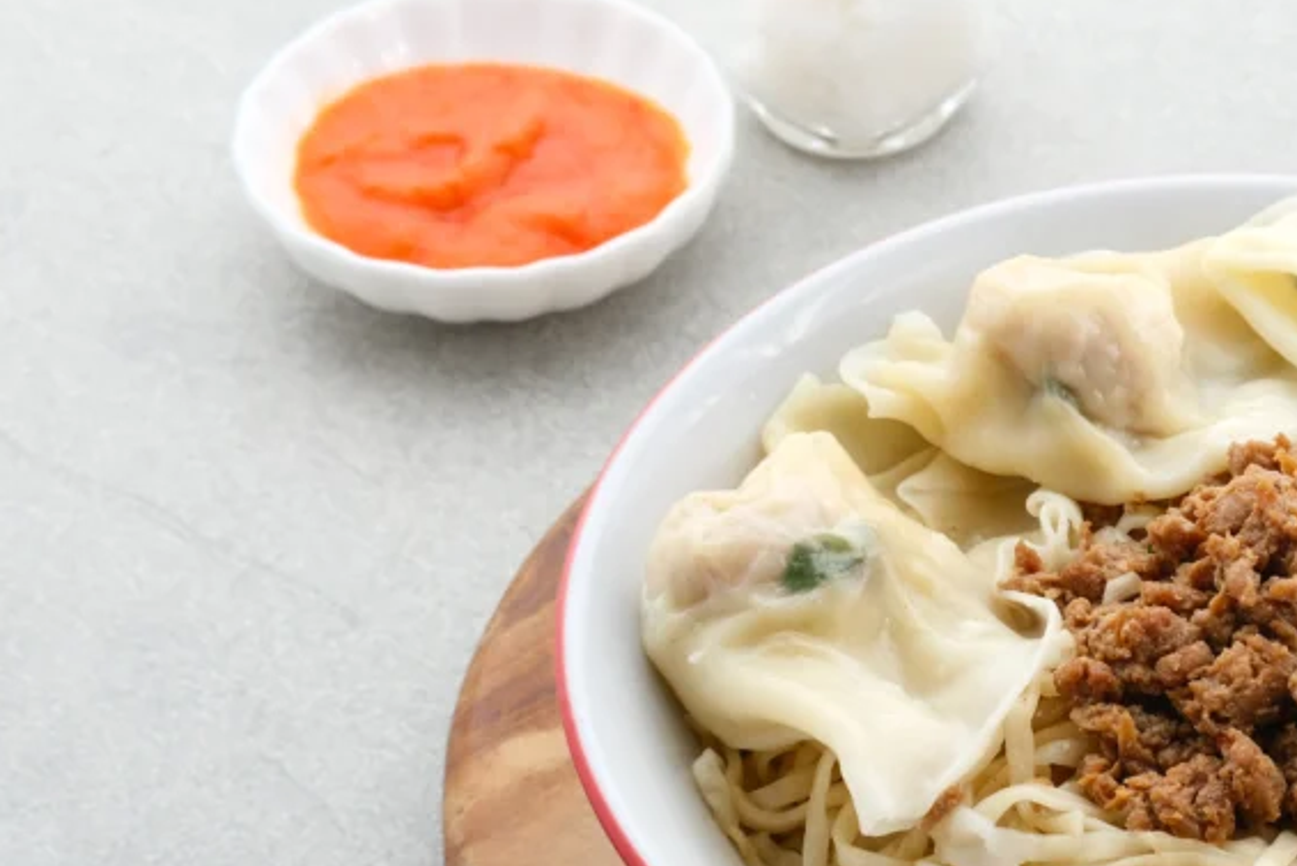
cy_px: 502
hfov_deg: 20.9
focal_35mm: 96
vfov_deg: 14.3
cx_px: 1088
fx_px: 3459
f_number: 14
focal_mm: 35
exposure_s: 1/100
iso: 500
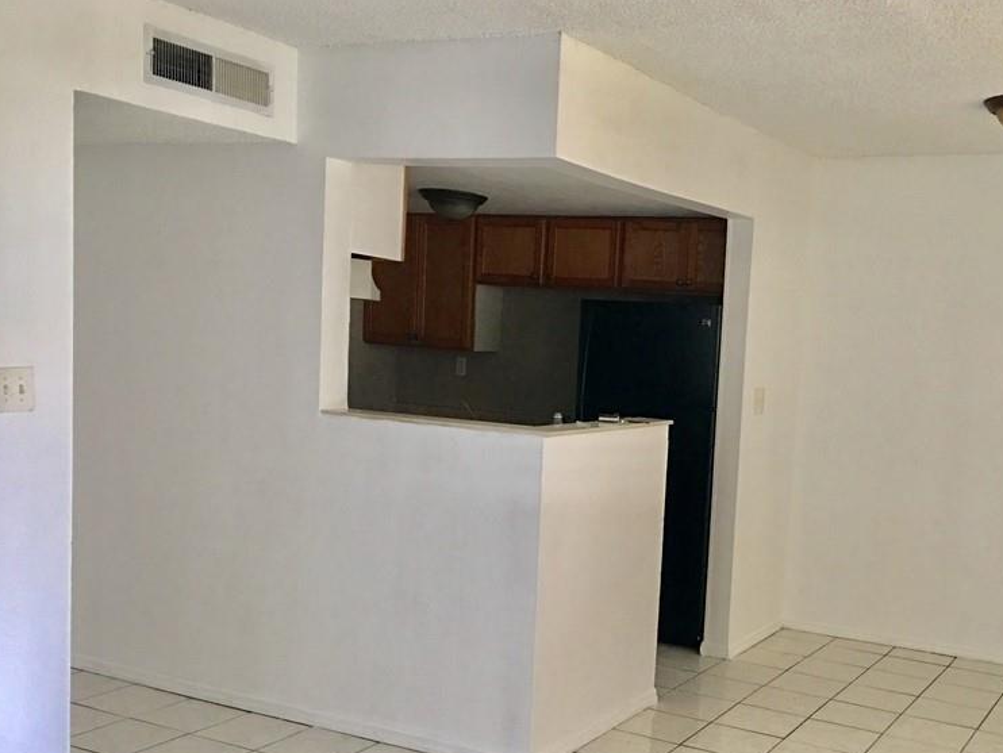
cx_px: 611
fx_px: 1159
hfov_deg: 46.5
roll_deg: -3.2
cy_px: 470
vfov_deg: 35.8
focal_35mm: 40
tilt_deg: -5.3
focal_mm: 4.15
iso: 80
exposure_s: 1/15
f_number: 2.2
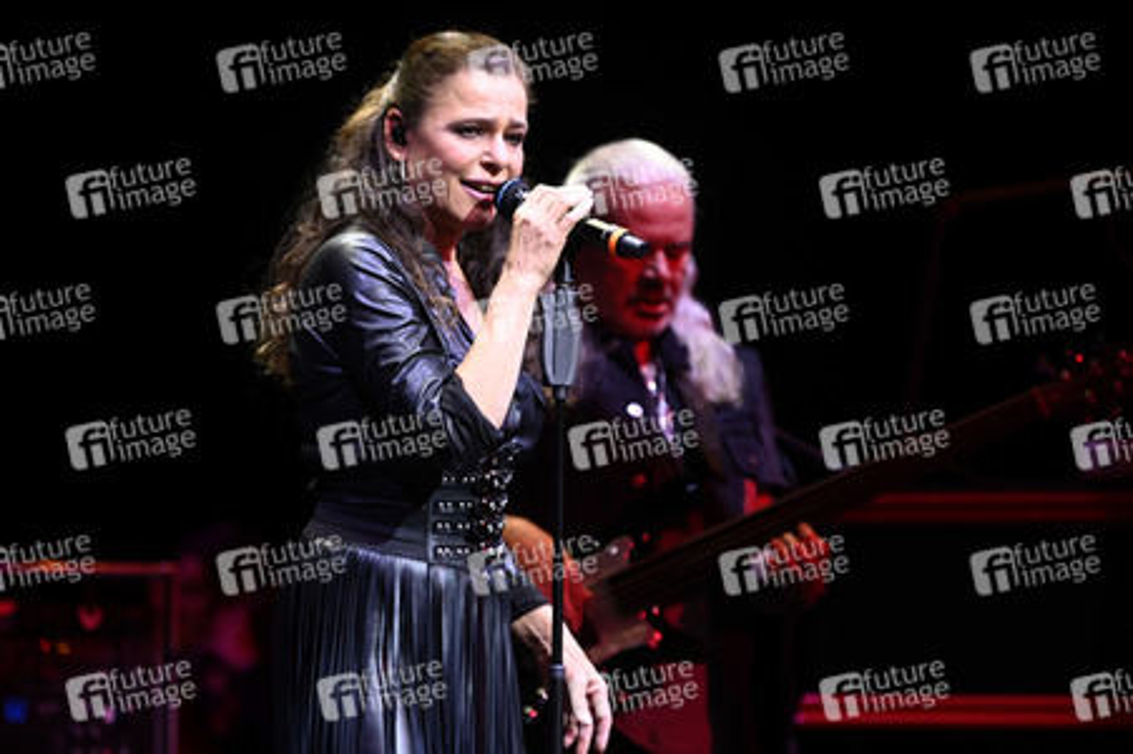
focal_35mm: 280
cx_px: 566
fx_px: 8806
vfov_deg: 4.9
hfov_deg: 7.4
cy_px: 377
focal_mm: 280
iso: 2000
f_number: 5
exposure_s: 1/640
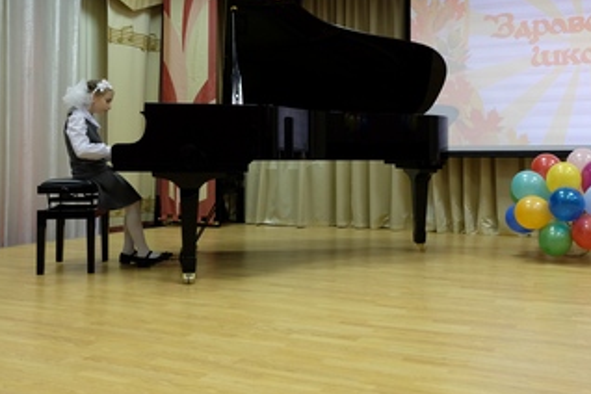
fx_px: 640
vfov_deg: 34.0
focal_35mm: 39
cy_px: 150
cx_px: 335
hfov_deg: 49.4
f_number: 4
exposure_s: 1/100
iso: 2000
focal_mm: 20.5
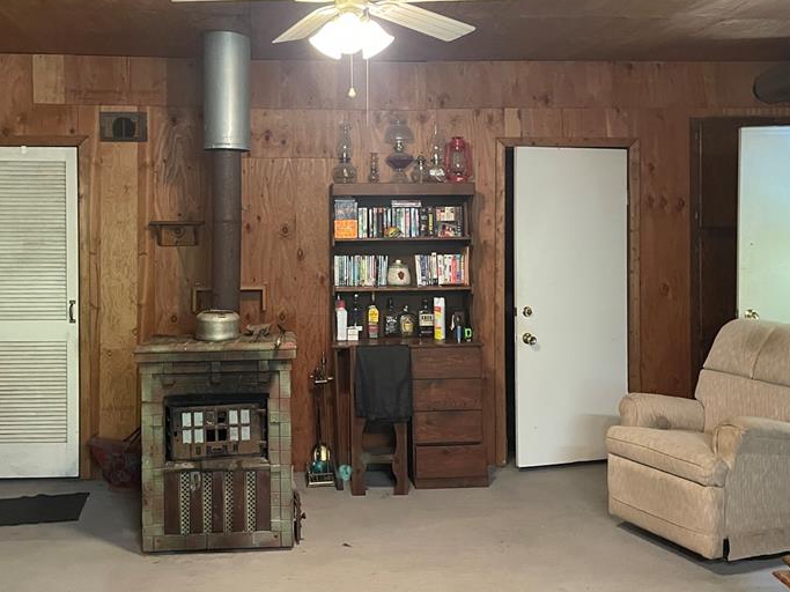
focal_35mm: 39
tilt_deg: -1.6
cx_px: 353
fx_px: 890
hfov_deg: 47.8
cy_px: 250
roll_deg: +0.9
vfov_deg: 36.7
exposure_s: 1/40
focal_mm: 4.2
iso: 500
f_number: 1.6
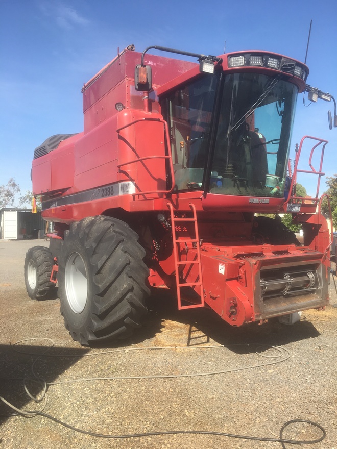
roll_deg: +1.3
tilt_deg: -1.0
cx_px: 168
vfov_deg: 61.7
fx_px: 376
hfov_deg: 48.2
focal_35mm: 29
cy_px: 224
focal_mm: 4.15
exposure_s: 1/785
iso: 25
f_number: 2.2
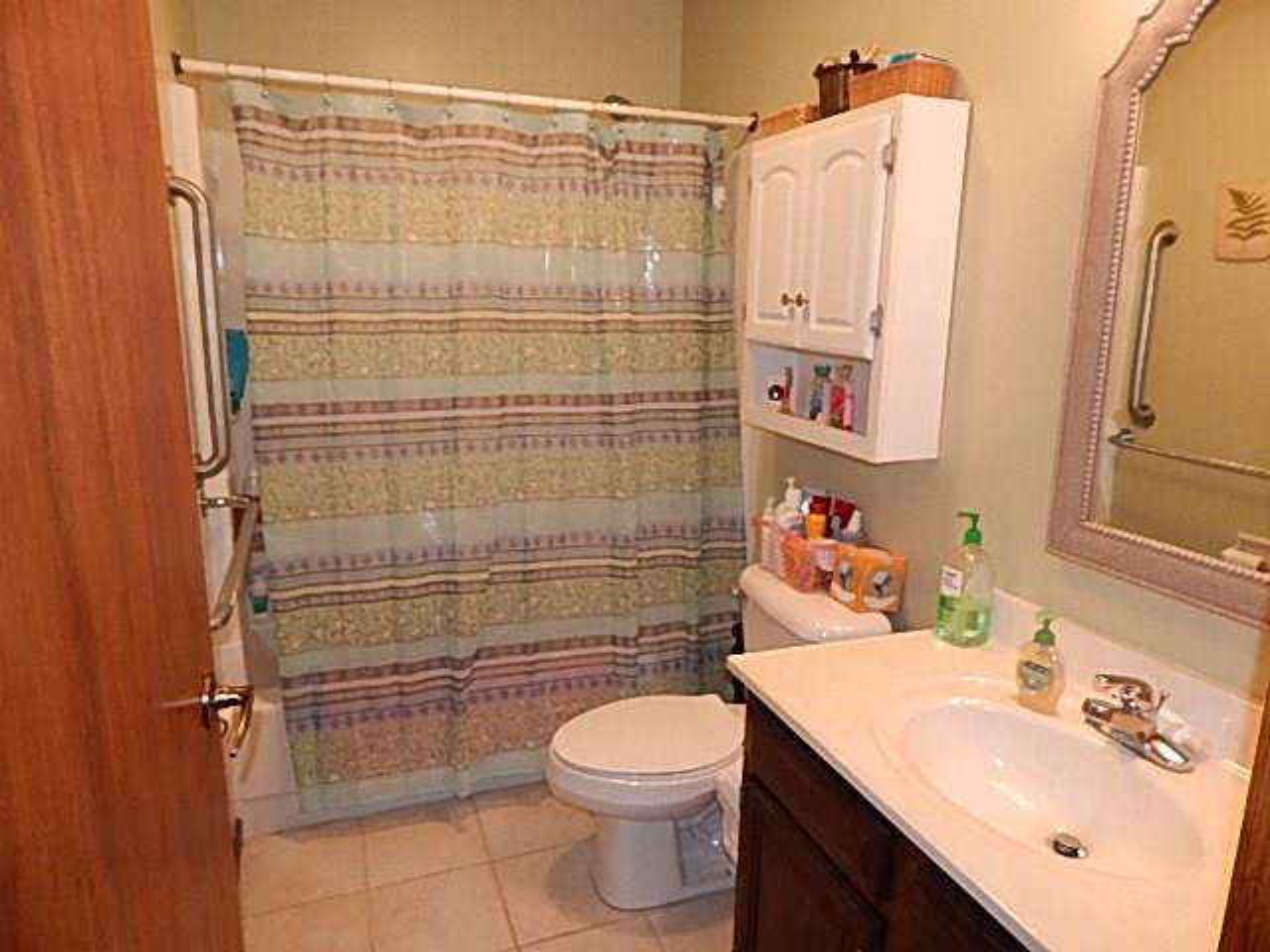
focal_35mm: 22
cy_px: 476
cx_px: 635
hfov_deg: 76.4
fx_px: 807
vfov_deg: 61.1
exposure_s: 1/30
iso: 200
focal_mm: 4
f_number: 3
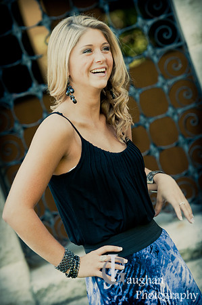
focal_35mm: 232
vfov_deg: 8.9
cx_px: 101
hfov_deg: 5.9
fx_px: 1961
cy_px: 152
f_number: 3.5
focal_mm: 155
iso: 640
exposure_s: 1/250
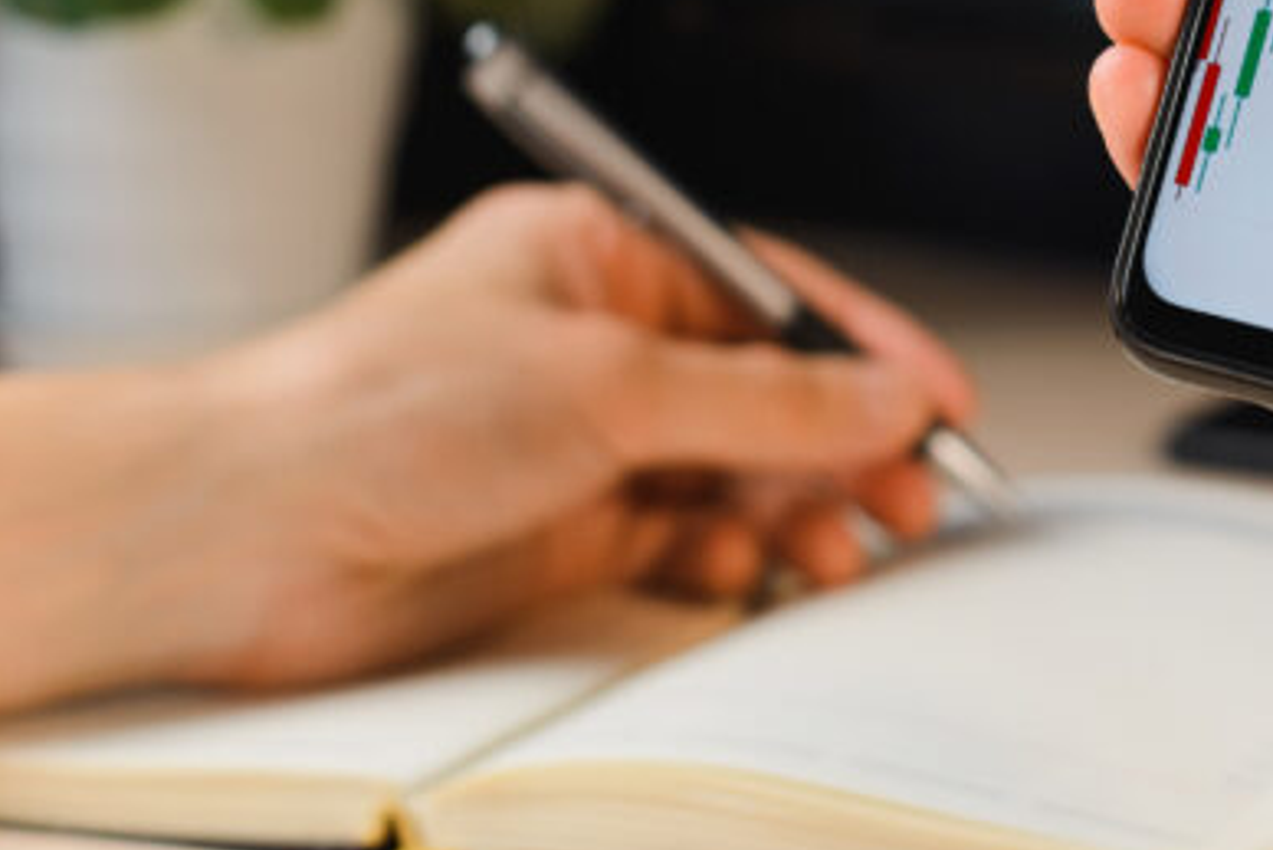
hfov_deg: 15.3
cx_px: 1175
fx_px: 4669
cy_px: -210
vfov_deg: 10.2
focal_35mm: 132
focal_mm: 50
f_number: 3.2
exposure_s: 1/100
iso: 160
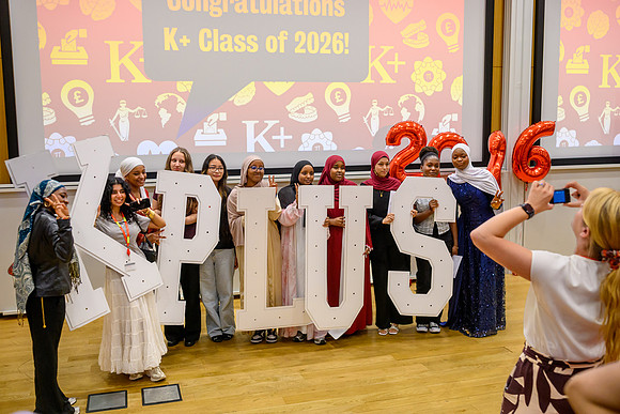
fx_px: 614
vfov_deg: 37.2
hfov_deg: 53.6
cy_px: 207
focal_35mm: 36
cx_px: 310
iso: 4000
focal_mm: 35
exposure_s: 1/500
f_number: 2.8
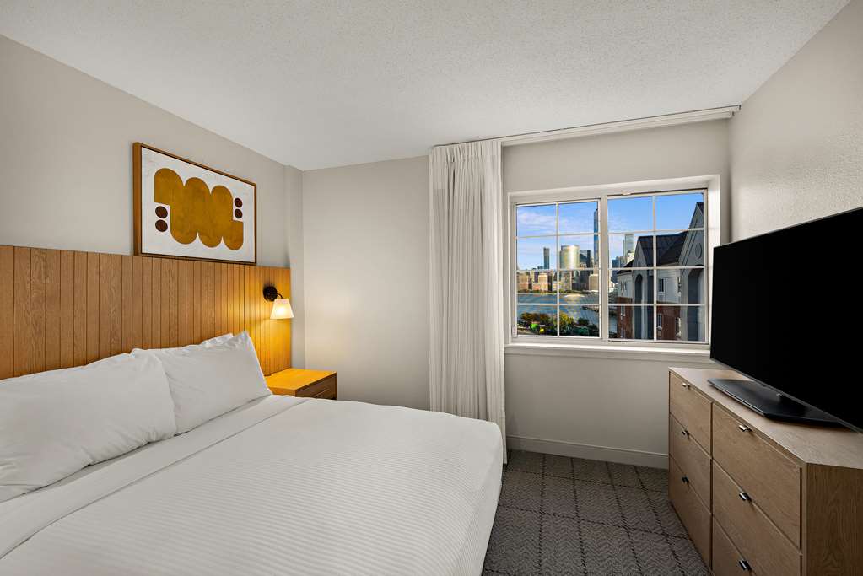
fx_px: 336
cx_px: 432
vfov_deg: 81.3
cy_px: 288
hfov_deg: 104.2
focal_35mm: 14
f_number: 8
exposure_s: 1/15
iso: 400
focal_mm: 14
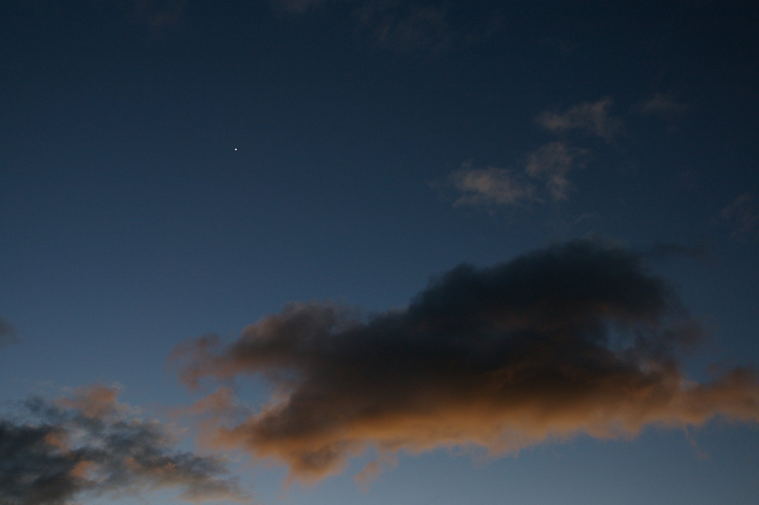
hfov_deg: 46.4
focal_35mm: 42
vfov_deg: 31.8
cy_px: 252
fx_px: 885
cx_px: 380
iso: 400
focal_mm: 28
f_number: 3.5
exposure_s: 1/13
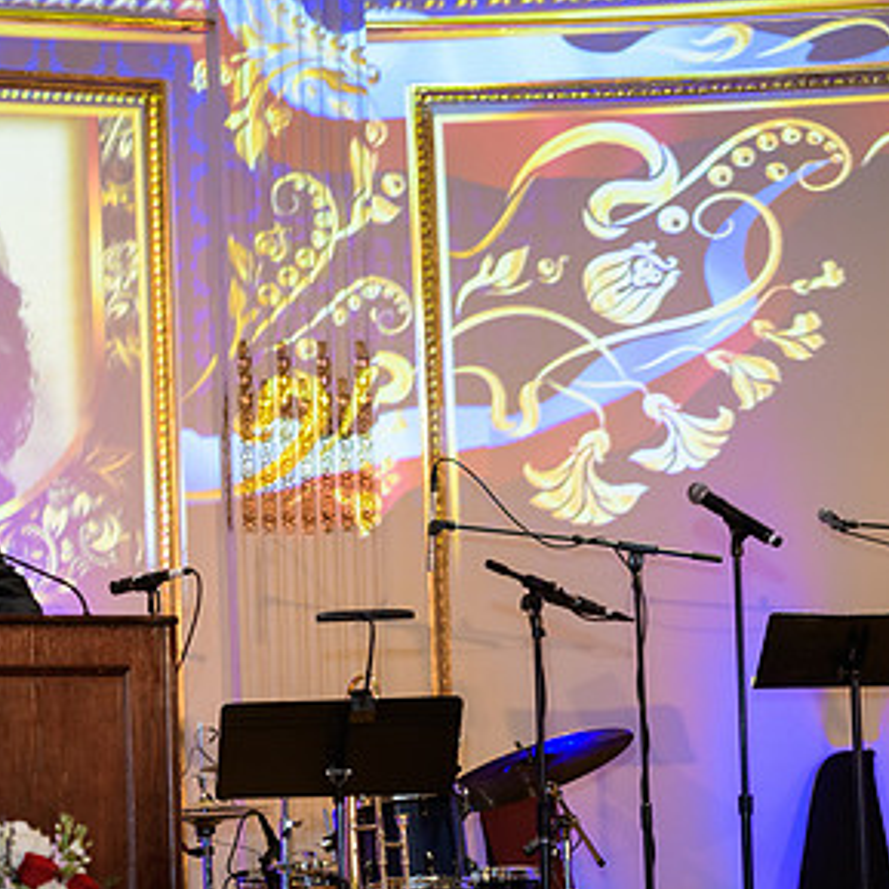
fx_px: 4707
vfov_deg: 10.8
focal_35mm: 162
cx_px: 203
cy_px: 580
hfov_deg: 10.8
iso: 1250
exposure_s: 1/125
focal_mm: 95
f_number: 3.2
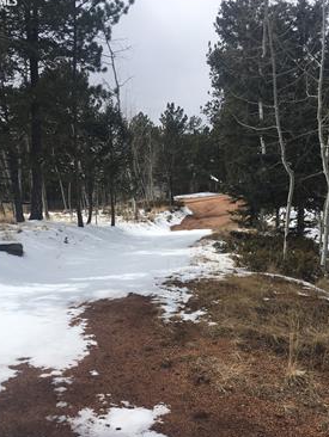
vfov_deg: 48.6
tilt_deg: -2.4
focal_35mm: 38
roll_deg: +2.1
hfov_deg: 37.7
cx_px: 147
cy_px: 269
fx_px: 481
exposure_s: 1/1538
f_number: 2.2
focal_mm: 4.15
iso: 25
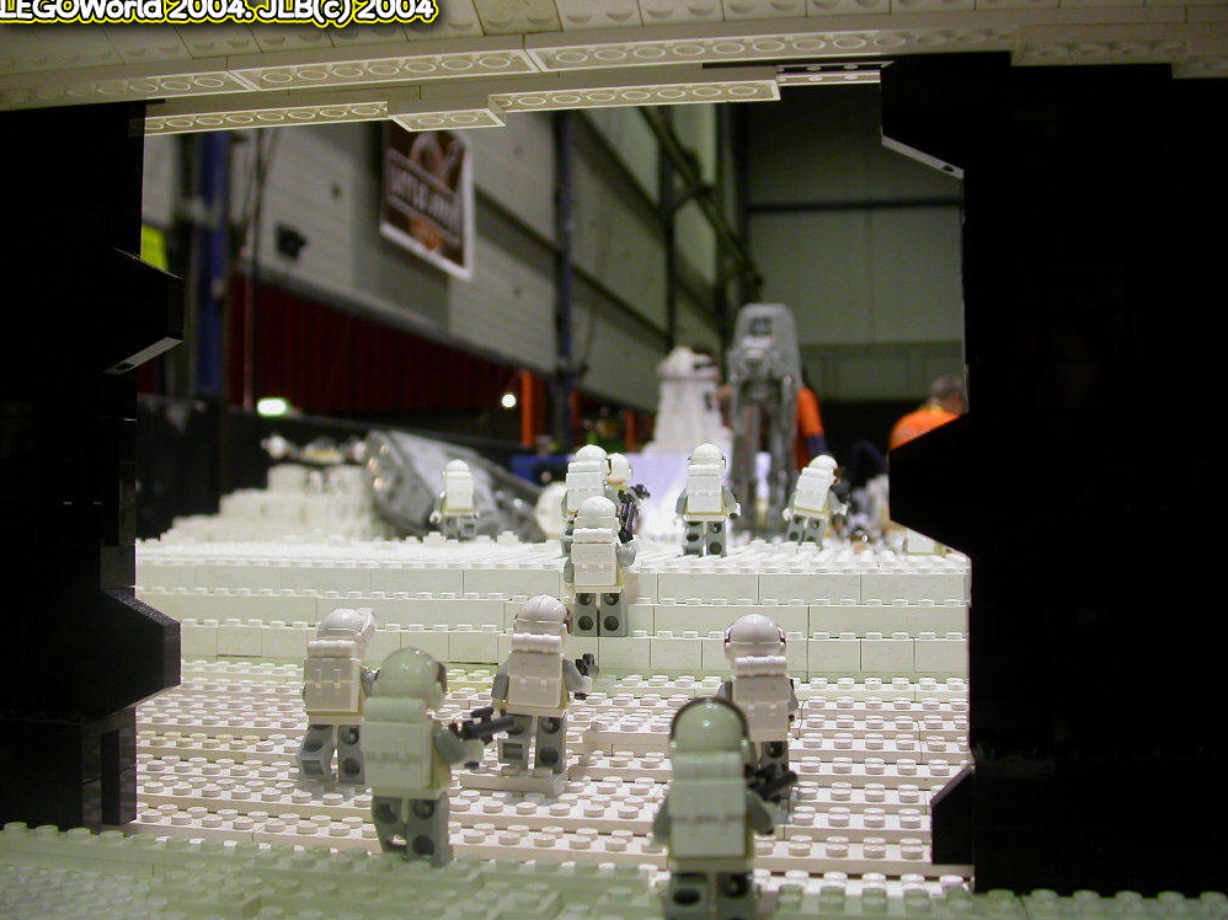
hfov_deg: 47.9
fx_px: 1383
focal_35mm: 39
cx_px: 616
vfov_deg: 36.8
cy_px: 458
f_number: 2.6
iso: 100
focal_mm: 7.85
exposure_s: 1/14.1
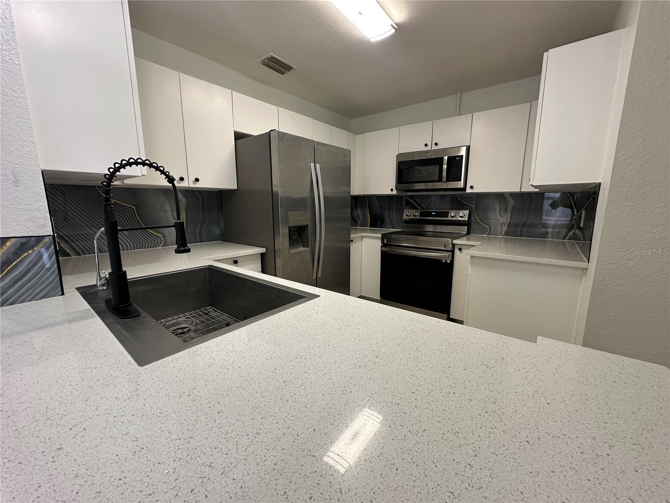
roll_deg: +0.0
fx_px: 271
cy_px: 252
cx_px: 335
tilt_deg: -9.6
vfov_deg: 85.7
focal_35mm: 14
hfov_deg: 102.1
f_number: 2.2
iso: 200
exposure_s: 1/60
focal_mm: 2.22
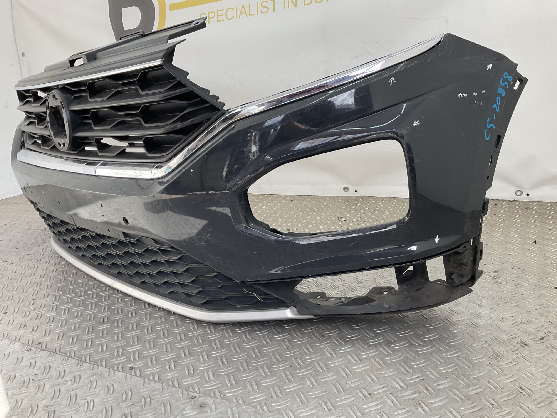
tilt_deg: -15.6
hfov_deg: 61.7
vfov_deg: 48.2
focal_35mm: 29
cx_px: 278
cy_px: 209
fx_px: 467
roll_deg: +6.1
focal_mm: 3
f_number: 1.8
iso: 16
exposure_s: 1/130
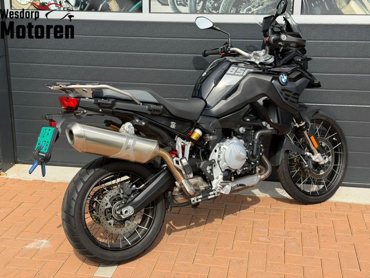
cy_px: 139
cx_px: 185
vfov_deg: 30.3
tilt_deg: -15.8
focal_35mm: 48
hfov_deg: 39.7
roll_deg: +0.3
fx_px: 513
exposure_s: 1/1838
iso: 64
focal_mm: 6.76
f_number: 1.78
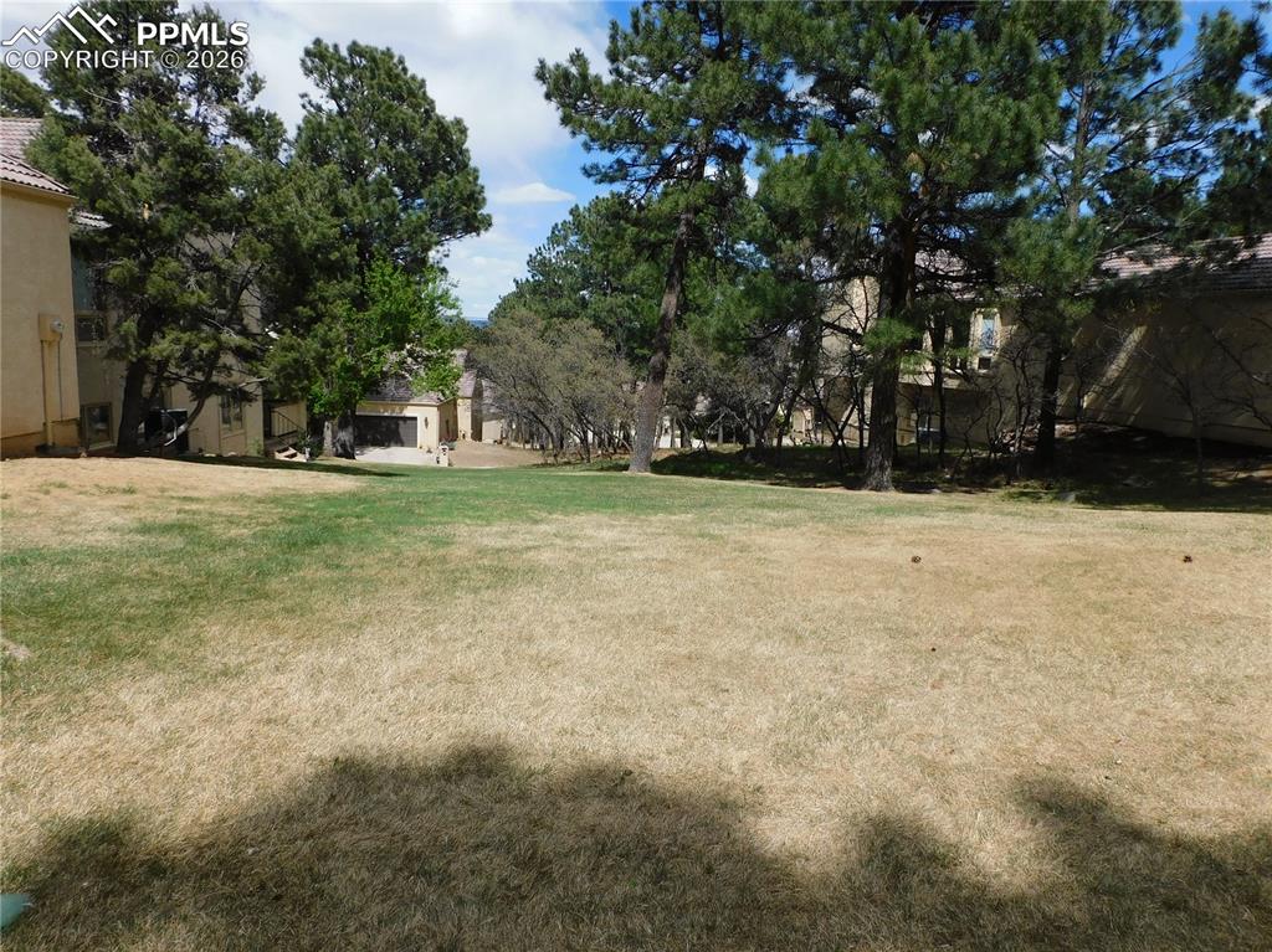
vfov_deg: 56.8
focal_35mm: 24
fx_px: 881
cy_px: 476
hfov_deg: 71.6
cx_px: 636
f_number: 3.3
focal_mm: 4.3
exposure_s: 1/1600
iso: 125
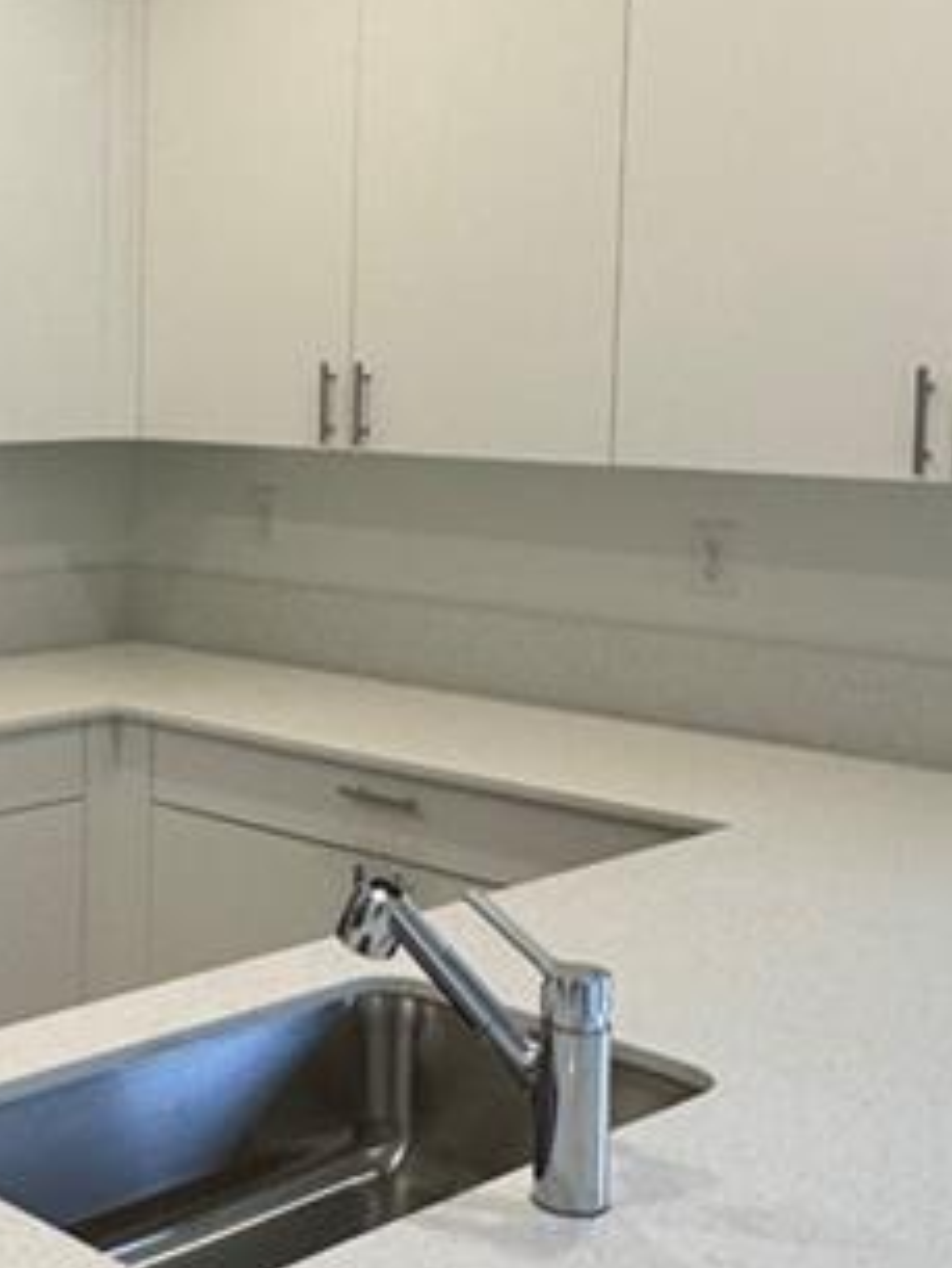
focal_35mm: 55
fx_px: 2015
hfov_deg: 24.7
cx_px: -100
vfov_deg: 34.9
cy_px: 540
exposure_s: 1/120
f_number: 2.2
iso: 250
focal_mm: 2.22
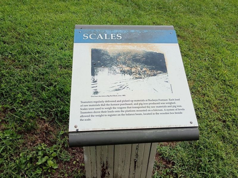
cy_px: 89
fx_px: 199
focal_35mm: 29
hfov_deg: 61.7
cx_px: 119
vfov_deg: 48.2
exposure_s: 1/786
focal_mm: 4.27
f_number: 1.8
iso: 100
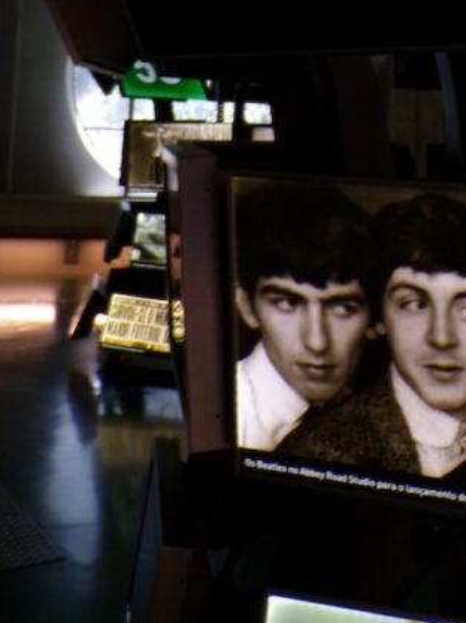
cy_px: -66
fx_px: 1061
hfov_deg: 24.6
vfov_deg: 29.4
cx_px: 321
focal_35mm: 59
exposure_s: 1/34
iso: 302
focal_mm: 4.3
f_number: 3
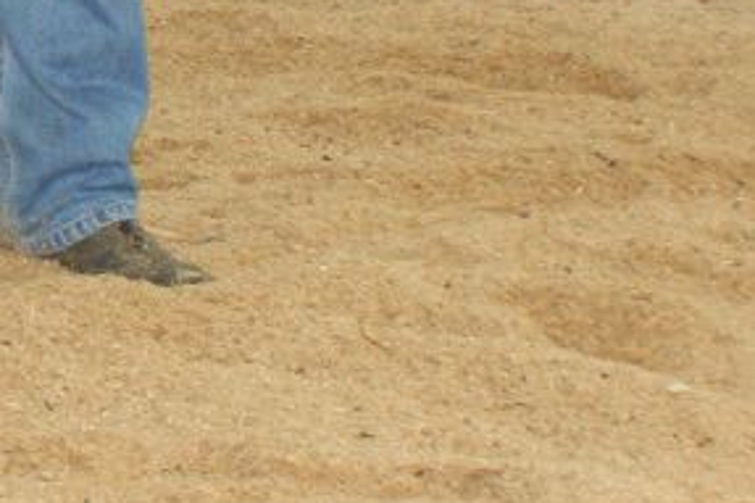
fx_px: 6137
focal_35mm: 293
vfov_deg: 4.6
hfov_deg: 6.6
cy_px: -485
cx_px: -1136
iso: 400
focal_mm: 35
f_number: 5.6
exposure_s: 1/60
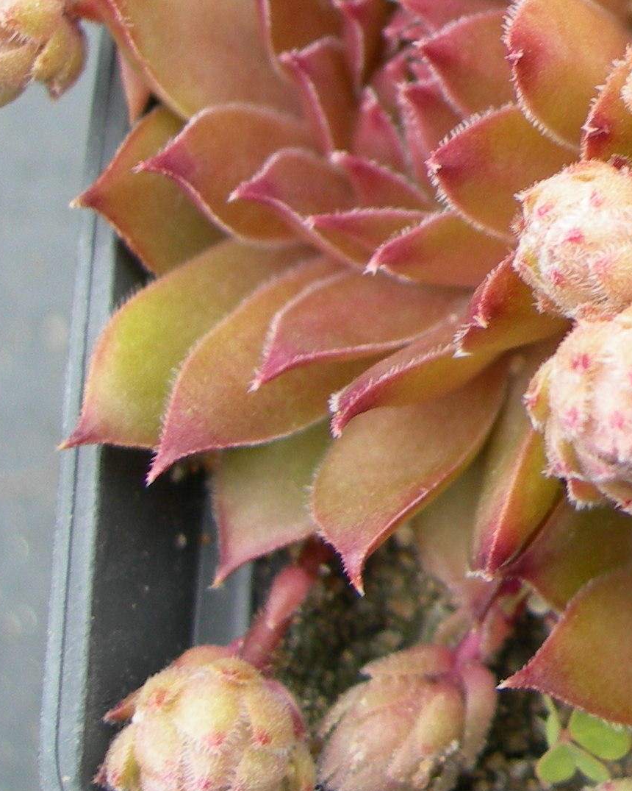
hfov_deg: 13.6
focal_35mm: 106
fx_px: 2478
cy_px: 58
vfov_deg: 17.8
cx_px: 980
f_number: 2.8
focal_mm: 7.8
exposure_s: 1/114
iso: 50
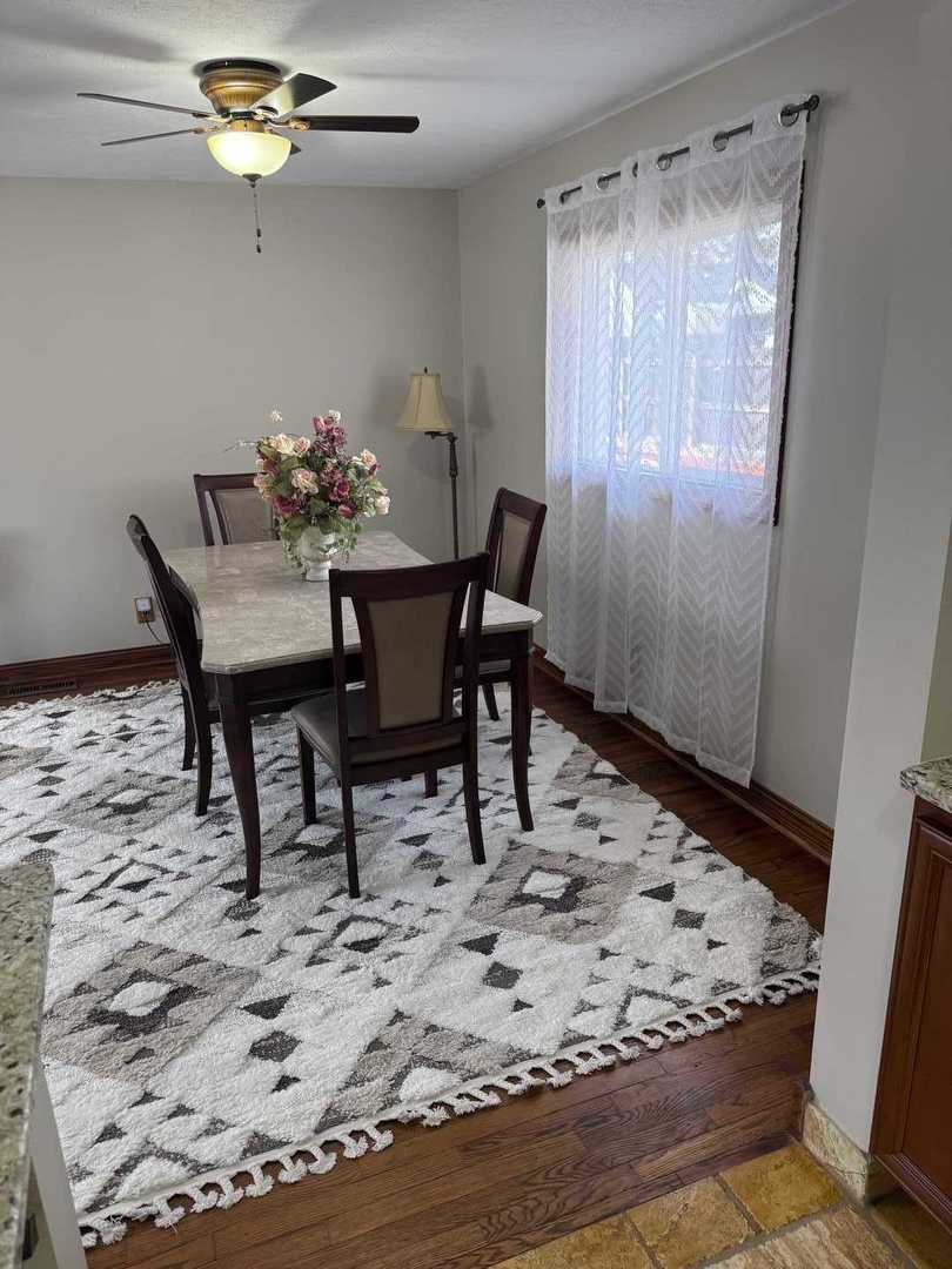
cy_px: 634
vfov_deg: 71.6
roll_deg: +1.8
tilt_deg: -16.3
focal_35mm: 24
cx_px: 476
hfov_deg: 56.8
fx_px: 880
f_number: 1.78
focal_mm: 6.76
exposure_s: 1/240
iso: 160
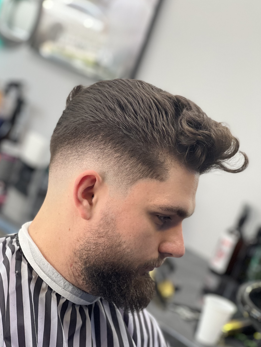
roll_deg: -19.6
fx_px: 855
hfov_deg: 17.4
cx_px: 118
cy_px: 185
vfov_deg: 23.0
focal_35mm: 85
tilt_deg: -11.0
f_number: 2.8
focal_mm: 9
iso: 250
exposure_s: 1/100
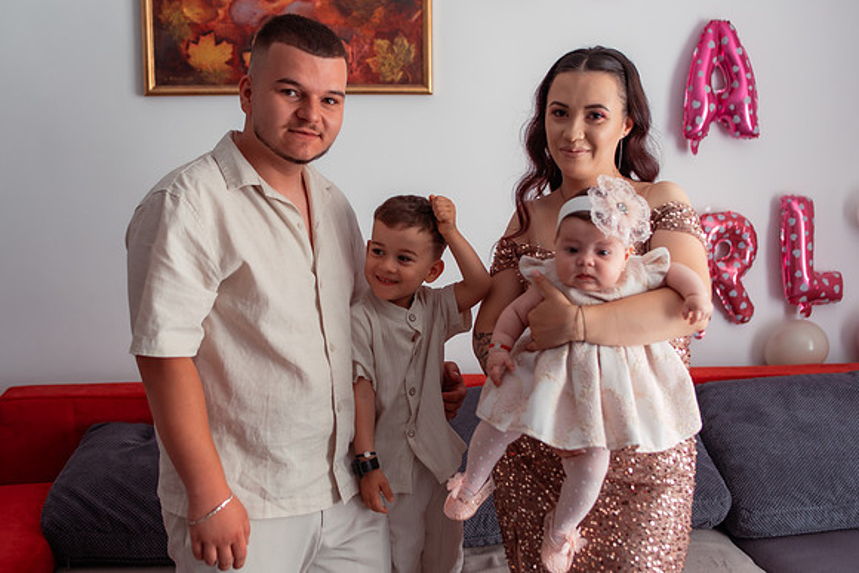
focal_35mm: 38
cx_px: 400
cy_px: 275
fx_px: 913
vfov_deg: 34.9
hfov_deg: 50.4
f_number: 2.5
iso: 800
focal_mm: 35
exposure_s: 1/200
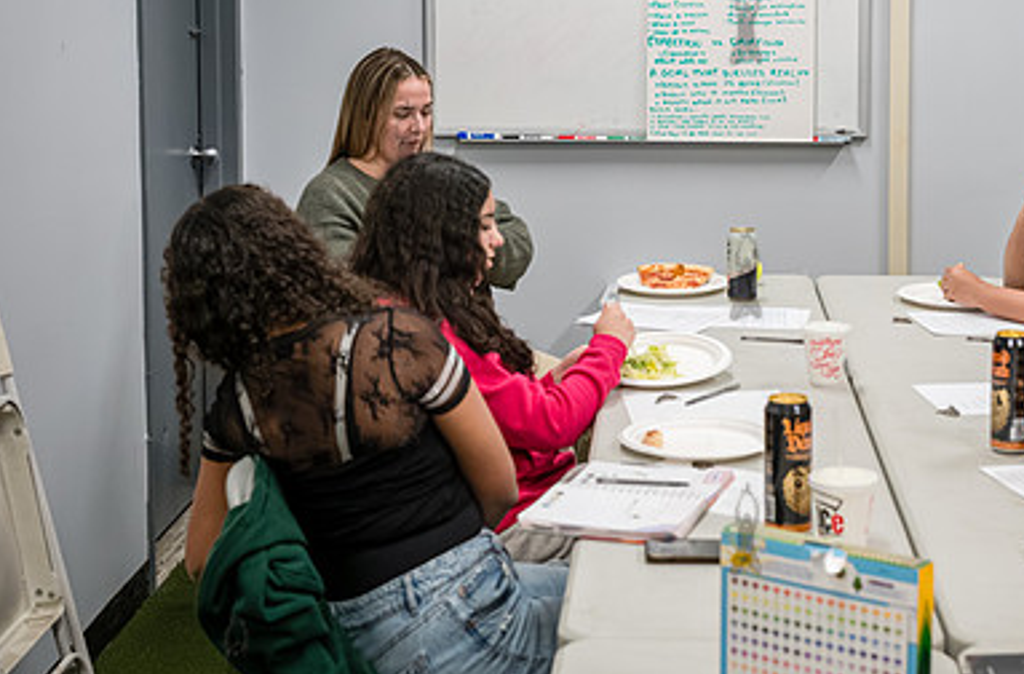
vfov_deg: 19.7
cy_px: 144
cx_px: 547
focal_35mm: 68
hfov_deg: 29.8
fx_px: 1926
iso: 4000
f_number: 4.5
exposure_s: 1/400
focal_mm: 35
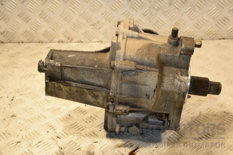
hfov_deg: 29.9
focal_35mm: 68
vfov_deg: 20.2
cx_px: 116
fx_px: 437
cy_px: 78
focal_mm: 45
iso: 800
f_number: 4.8
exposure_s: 1/160
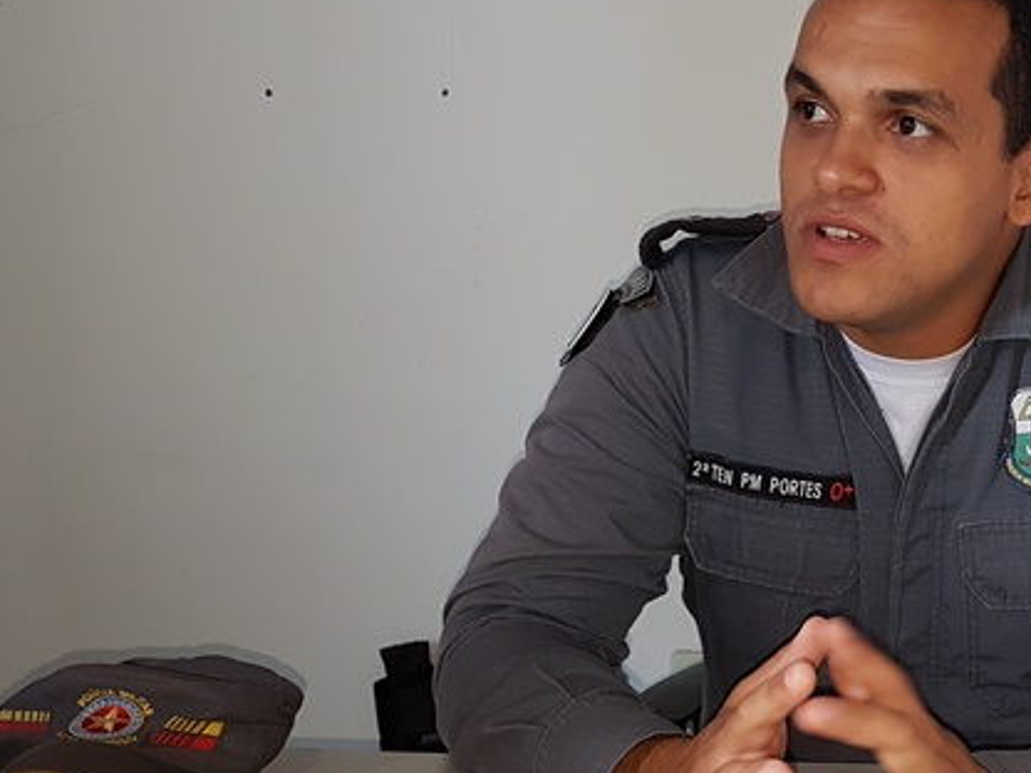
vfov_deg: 29.0
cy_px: 478
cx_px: 870
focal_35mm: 50
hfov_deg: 36.5
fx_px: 1489
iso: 125
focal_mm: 4.2
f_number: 1.7
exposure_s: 1/60
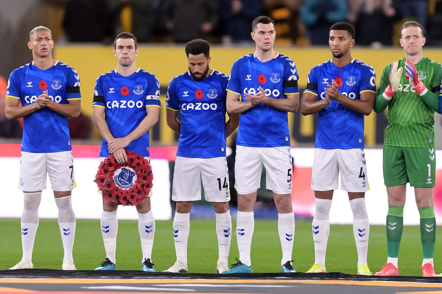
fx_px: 4911
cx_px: 221
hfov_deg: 5.2
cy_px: 147
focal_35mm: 400
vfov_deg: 3.4
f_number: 2.8
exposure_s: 1/1250
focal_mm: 400
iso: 2500
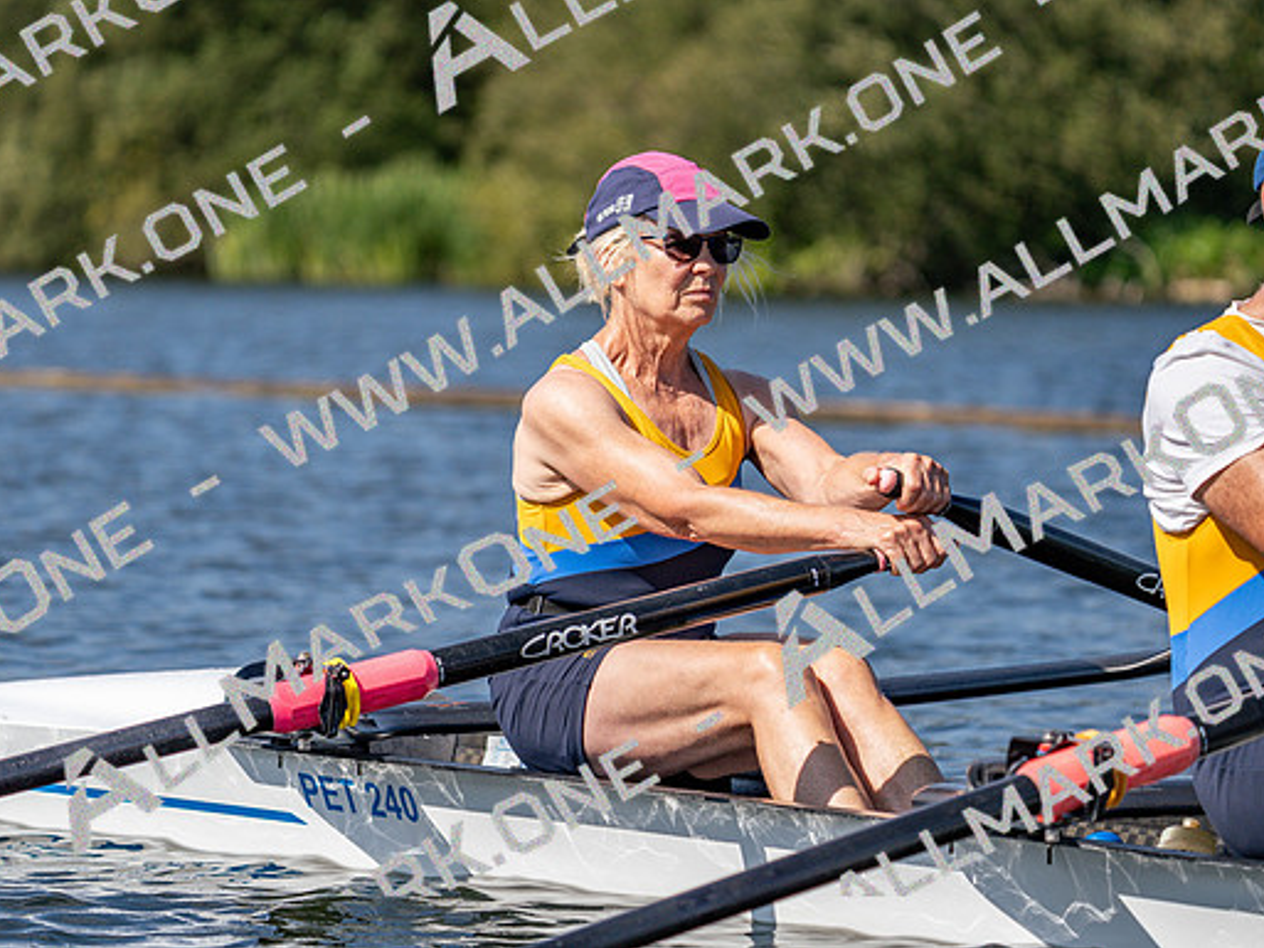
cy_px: 474
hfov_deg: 8.4
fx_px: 8656
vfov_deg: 6.3
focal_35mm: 237
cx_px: 564
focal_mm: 218
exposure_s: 1/2000
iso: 200
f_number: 5.6
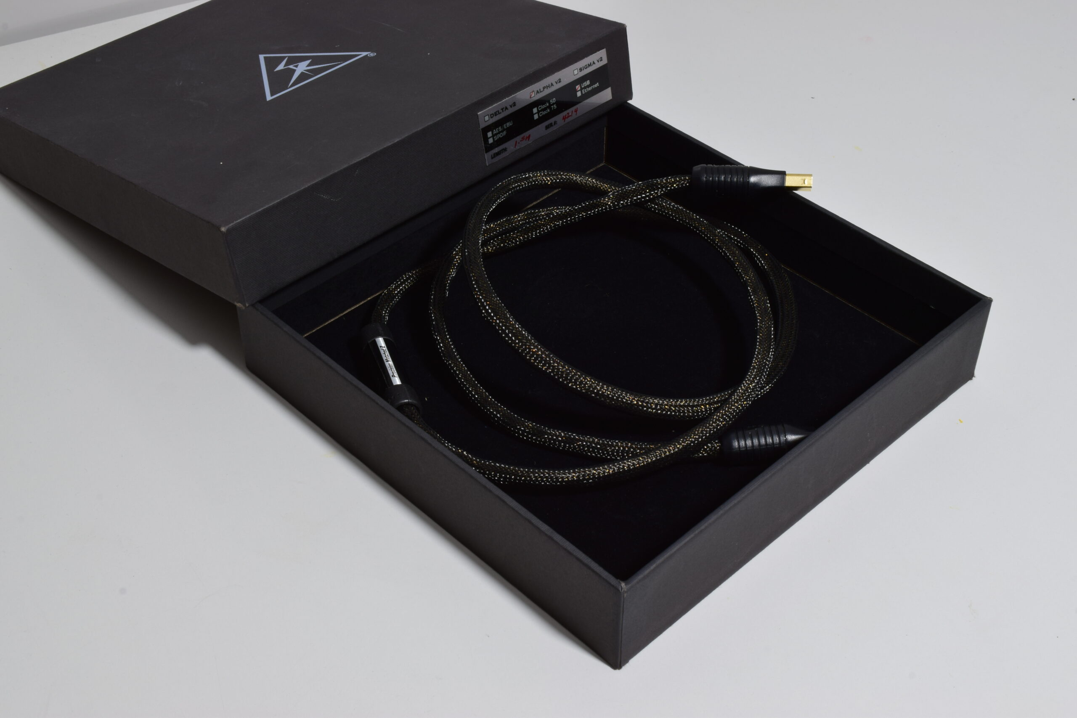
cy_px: 359
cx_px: 538
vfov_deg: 26.5
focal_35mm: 51
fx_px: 1526
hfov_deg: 38.9
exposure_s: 2
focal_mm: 34
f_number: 25
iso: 100
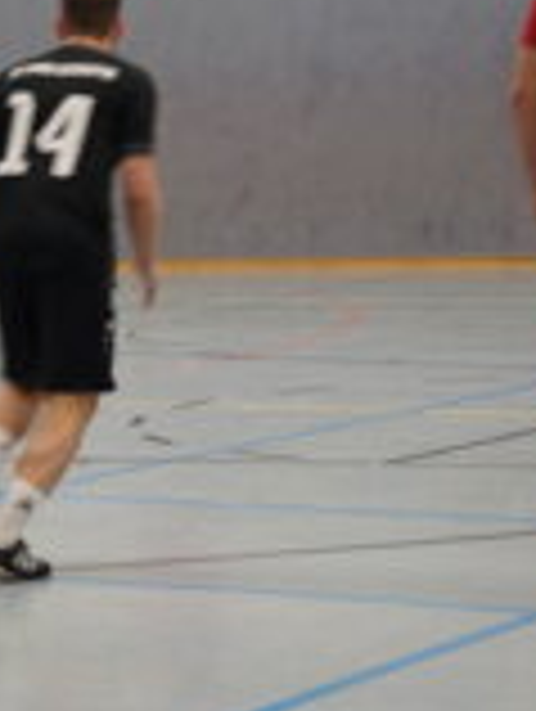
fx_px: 2928
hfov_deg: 10.2
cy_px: 274
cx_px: -153
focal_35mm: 142
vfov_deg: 13.8
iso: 640
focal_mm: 39
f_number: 4.5
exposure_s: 1/60
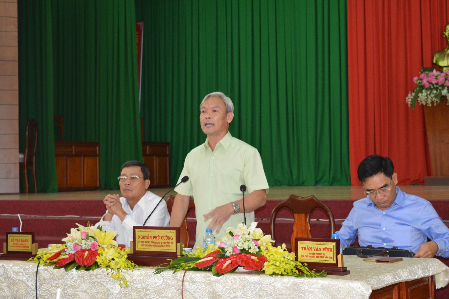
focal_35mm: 72
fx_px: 898
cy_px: 150
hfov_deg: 28.1
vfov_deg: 18.9
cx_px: 224
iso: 2000
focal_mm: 48
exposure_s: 1/60
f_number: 5.3
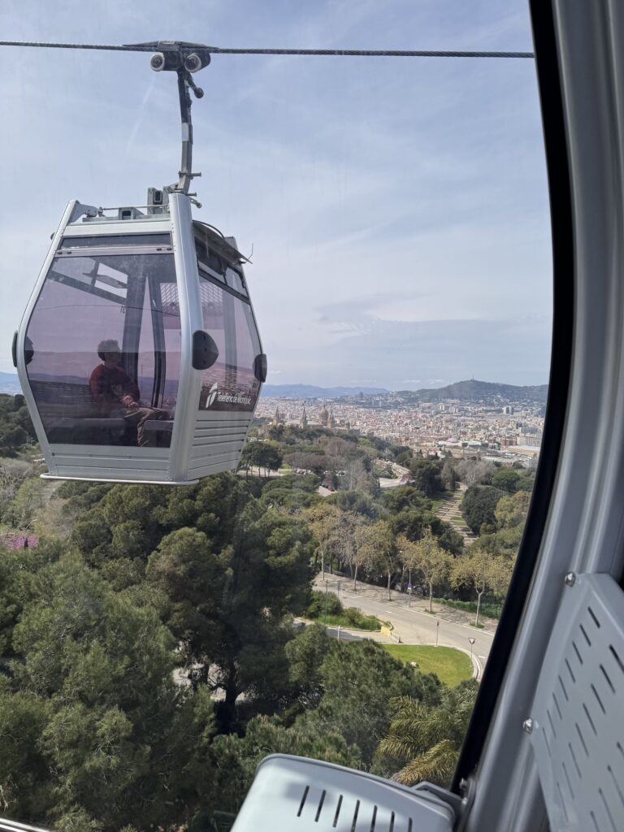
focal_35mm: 24
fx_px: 577
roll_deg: -2.0
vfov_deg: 71.6
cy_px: 416
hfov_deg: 56.8
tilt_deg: -4.2
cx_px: 312
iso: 80
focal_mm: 6.76
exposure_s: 1/3096
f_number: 1.78
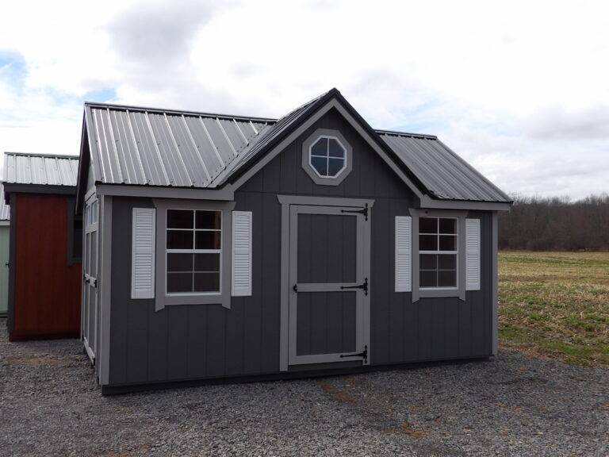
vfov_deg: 42.9
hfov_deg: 55.4
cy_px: 228
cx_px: 304
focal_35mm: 33
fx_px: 581
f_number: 3.6
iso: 100
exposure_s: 1/674
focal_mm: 5.9
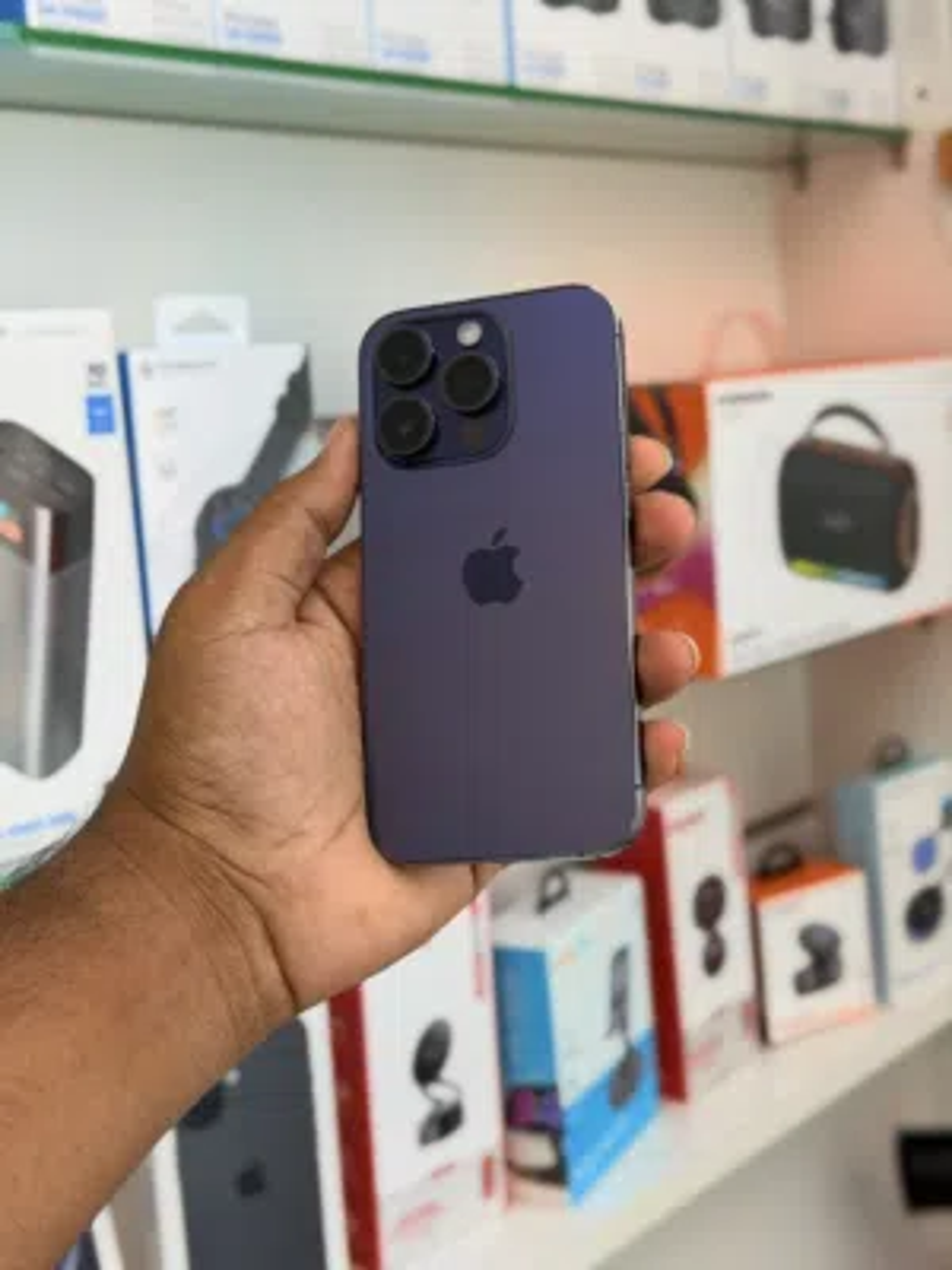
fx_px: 1760
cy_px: 635
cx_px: 476
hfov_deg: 30.3
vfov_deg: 39.7
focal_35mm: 48
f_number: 1.78
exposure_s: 1/429
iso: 64
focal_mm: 6.76
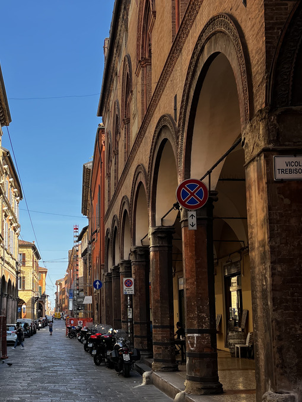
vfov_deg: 40.9
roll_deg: +0.4
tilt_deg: +6.4
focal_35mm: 46
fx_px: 535
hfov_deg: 30.5
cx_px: 44
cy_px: 253
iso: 50
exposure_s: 1/1575
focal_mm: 5.7
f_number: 1.5
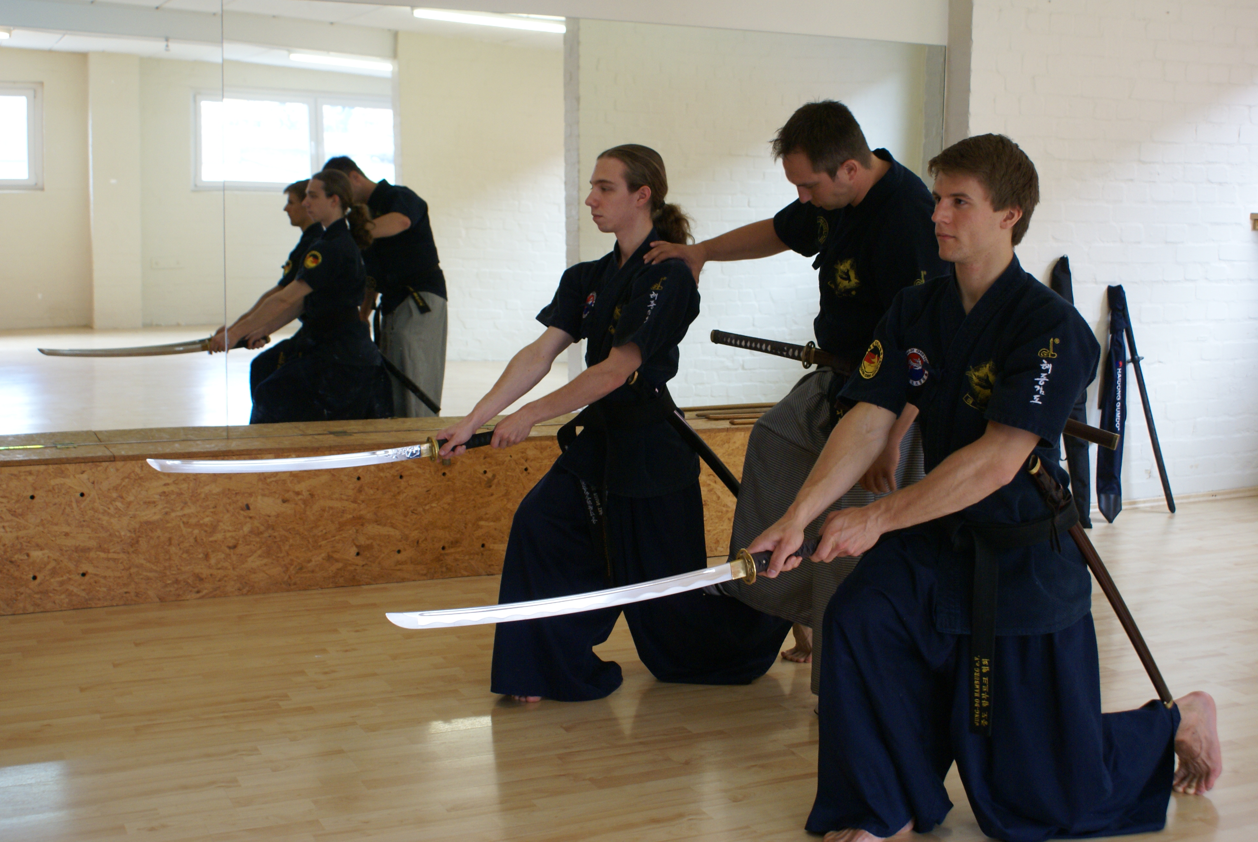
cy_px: 421
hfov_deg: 46.3
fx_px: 1469
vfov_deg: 32.0
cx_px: 629
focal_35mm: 42
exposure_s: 1/30
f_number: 5
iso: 400
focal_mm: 28
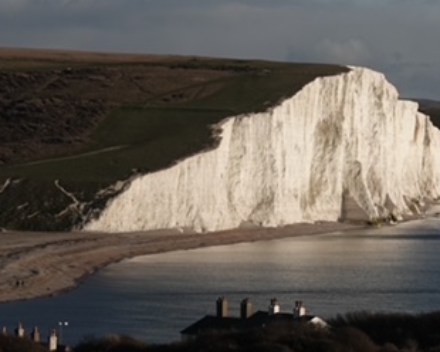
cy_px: 244
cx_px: 416
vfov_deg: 7.7
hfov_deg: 9.5
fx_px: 2631
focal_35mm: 202
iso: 100
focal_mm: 38.04
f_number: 4
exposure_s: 1/1250
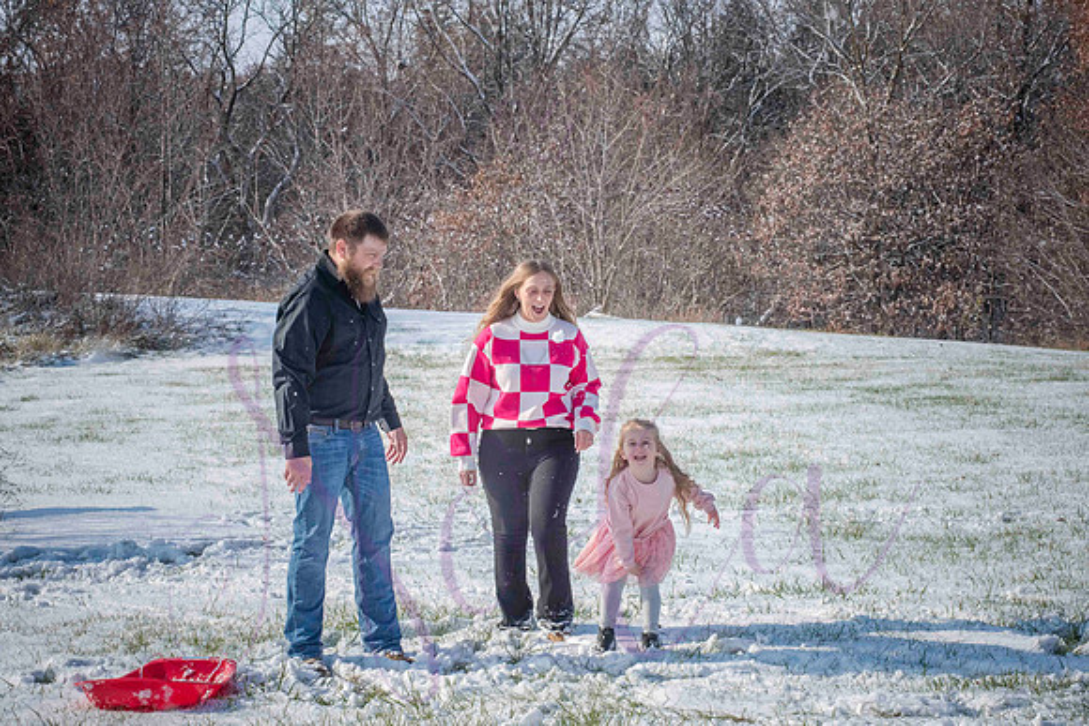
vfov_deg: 17.1
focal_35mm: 80
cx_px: 544
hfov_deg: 25.4
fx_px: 2420
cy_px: 363
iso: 640
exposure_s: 1/1000
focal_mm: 80
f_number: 14
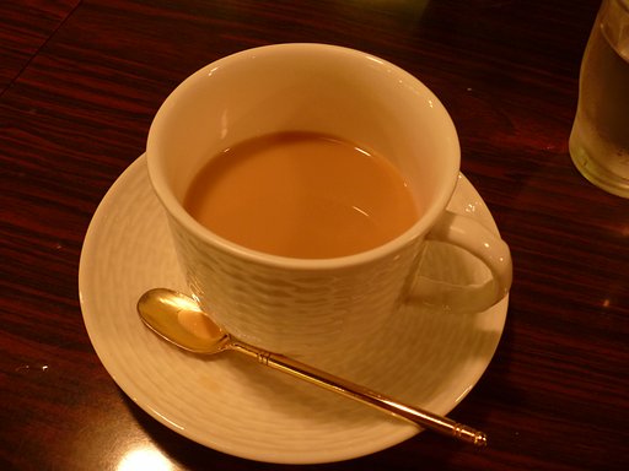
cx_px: 314
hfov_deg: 52.6
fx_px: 636
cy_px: 236
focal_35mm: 35
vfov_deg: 40.7
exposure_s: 1/8
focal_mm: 6.3
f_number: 3.5
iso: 200
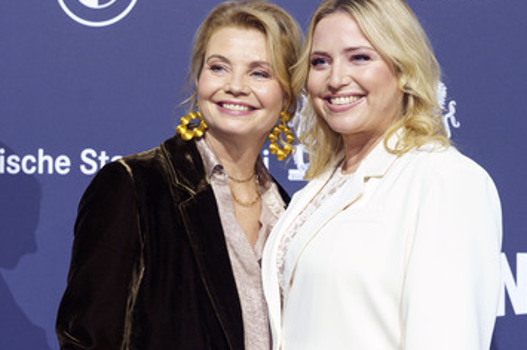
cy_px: 190
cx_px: 305
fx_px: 1302
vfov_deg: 15.3
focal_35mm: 89
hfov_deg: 22.9
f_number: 4.5
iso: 1250
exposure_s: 1/200
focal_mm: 70
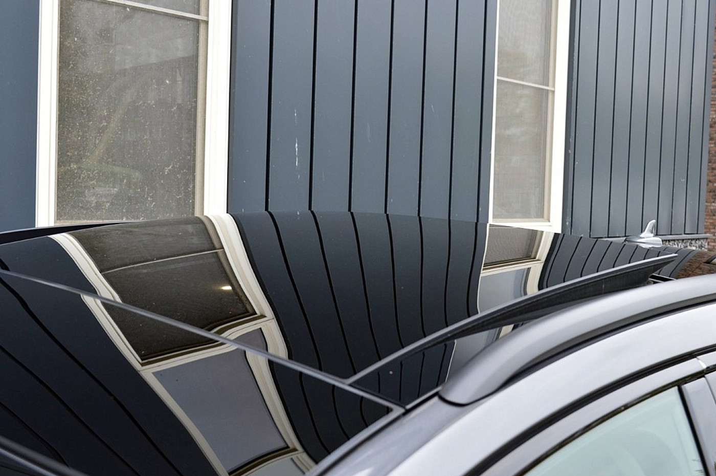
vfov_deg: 31.8
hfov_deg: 46.4
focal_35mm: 42
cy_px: 238
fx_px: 834
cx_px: 358
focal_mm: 28
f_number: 8
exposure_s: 1/60
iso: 400
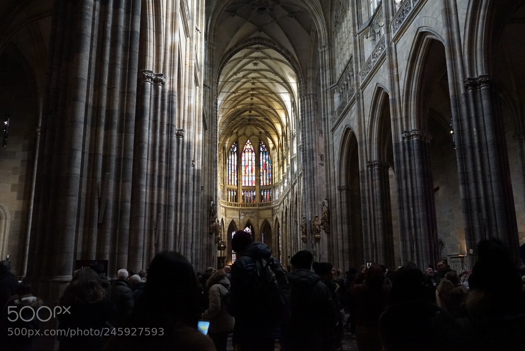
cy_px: 177
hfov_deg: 61.9
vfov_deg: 43.6
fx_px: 438
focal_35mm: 30
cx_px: 258
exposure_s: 1/160
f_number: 3.5
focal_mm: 29
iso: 6400
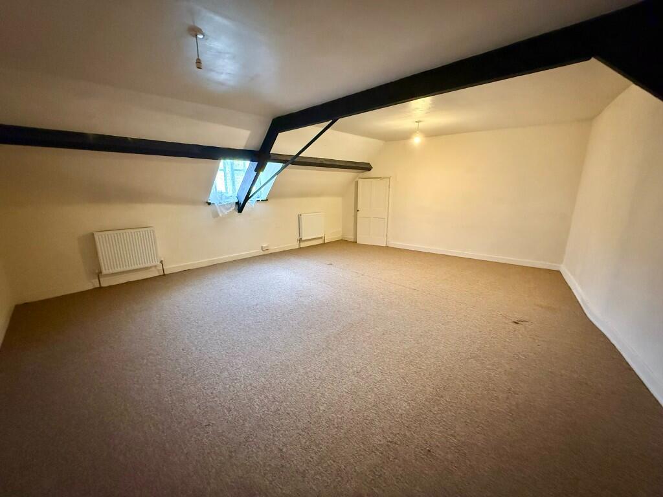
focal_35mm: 14
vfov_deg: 85.7
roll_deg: +0.1
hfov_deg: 102.1
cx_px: 332
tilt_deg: -12.8
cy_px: 248
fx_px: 268
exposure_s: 1/50
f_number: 2.2
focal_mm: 2.22
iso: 1000
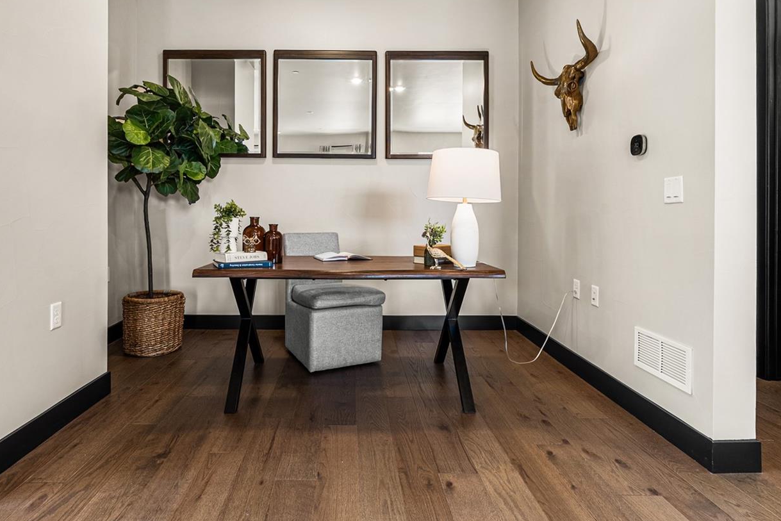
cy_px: 211
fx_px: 456
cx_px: 356
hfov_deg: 81.0
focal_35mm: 21
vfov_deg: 59.1
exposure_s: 1/1.67
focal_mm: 16
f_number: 8
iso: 200
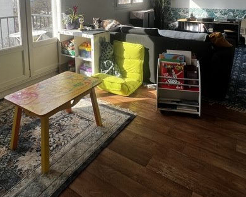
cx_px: 127
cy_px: 15
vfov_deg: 48.3
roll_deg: +1.2
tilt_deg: -5.4
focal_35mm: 26
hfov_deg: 66.0
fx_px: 189
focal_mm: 1.57
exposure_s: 1/369
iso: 32
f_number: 1.8
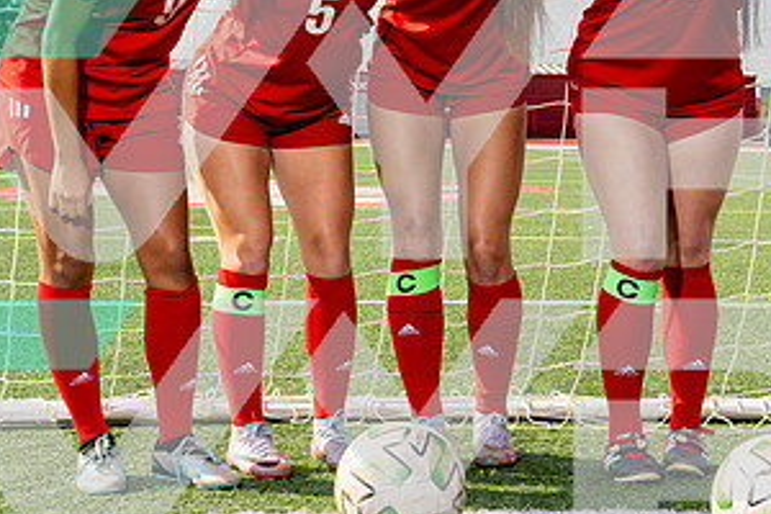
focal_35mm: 96
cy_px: 120
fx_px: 2056
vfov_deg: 14.2
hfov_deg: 21.1
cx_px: 529
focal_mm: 46
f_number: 8
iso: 100
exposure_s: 1/250
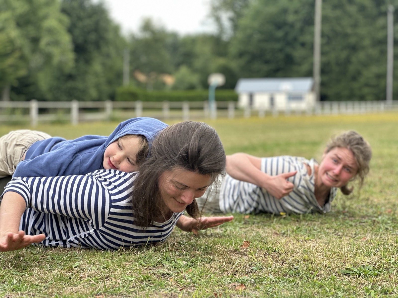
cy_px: 149
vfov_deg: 19.1
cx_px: 199
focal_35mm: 77
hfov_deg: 25.3
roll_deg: -0.2
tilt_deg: -1.1
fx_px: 885
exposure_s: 1/121
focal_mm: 9
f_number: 2.8
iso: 40
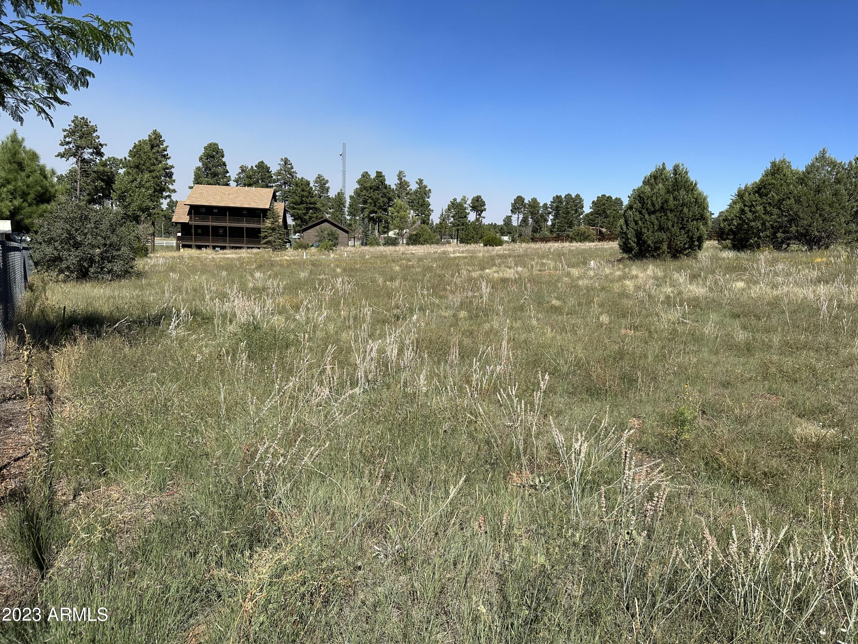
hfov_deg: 71.6
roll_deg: -2.5
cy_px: 322
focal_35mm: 24
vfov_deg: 56.8
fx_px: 595
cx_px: 429
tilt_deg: -7.9
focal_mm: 6.86
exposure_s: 1/4762
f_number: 1.78
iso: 80
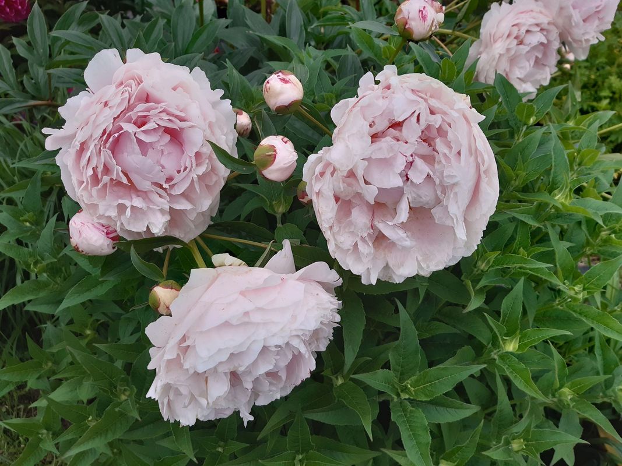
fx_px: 467
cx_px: 311
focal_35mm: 26
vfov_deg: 53.1
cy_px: 233
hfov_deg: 67.3
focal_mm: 3.92
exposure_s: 1/100
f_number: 1.7
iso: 50
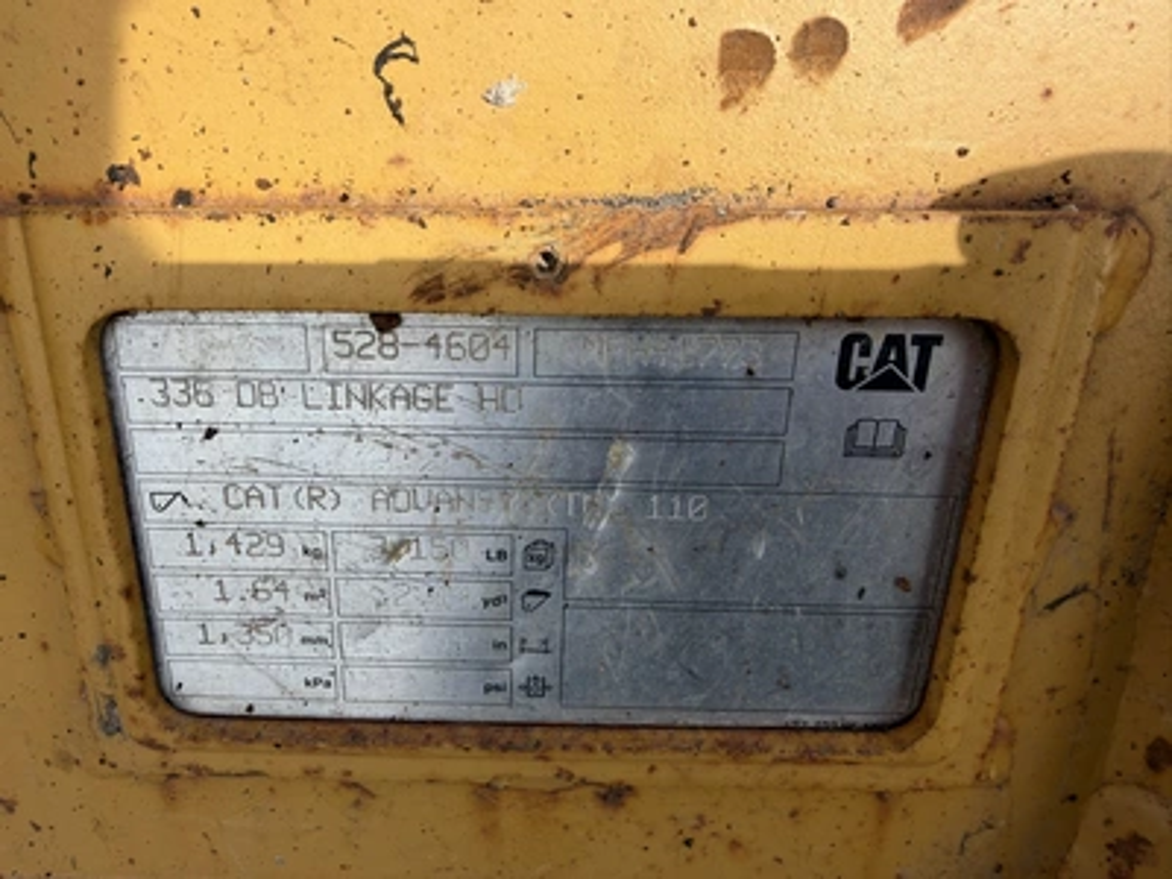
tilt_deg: -48.2
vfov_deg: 56.8
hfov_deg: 71.6
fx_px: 813
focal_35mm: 24
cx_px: 586
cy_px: 440
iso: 40
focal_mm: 2.22
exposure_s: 1/654
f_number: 2.2
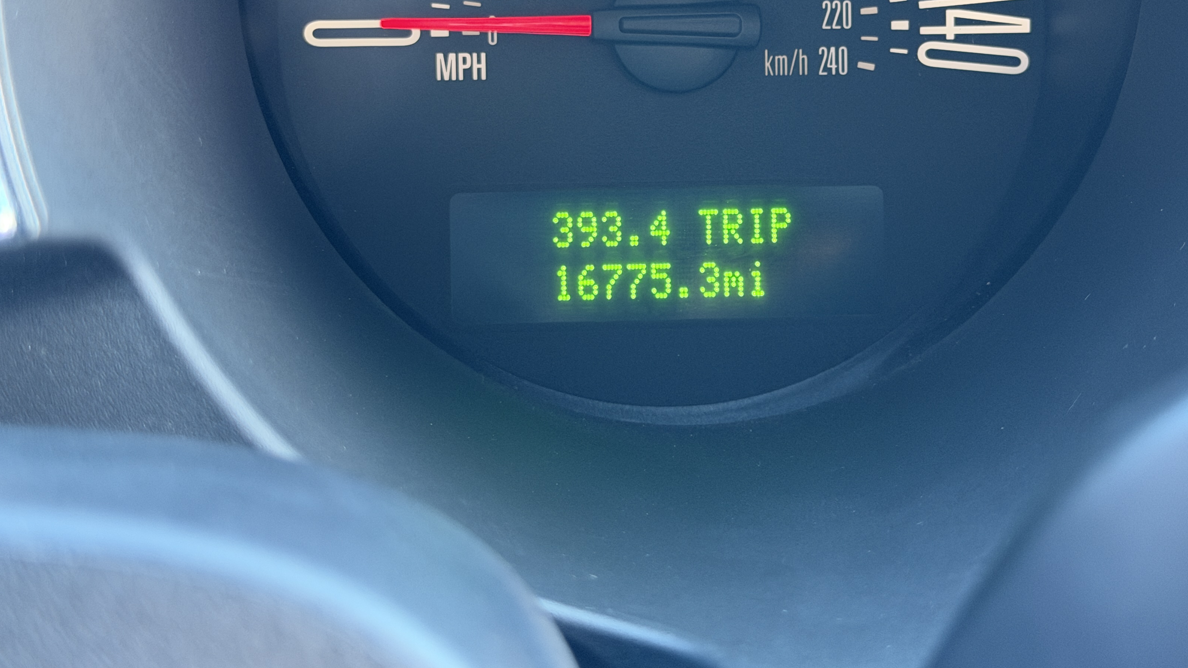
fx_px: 2079
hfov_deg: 31.8
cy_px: 180
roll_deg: -1.0
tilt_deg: -23.3
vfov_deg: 18.2
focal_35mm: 66
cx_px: 682
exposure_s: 1/40
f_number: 1.78
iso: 320
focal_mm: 6.76
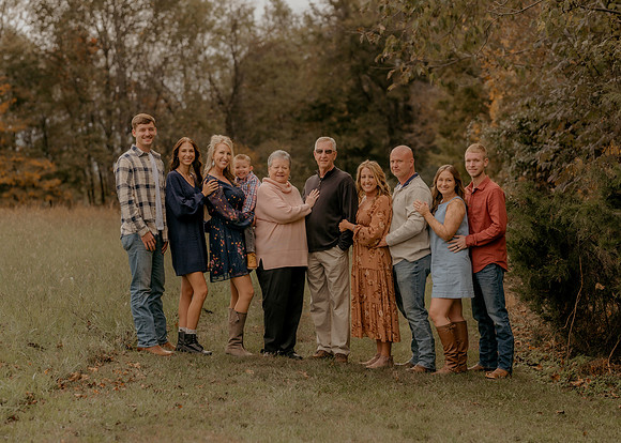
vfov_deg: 16.0
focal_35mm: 89
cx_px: 288
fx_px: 1573
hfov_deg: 22.3
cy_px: 222
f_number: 2.8
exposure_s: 1/800
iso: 125
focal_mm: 85
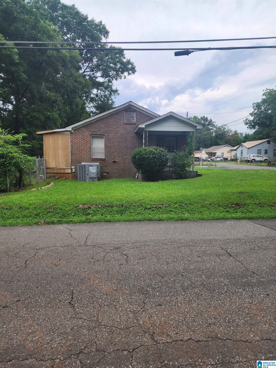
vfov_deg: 73.9
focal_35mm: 23
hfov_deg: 58.9
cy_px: 184
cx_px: 138
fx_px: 245
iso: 12
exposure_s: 1/394
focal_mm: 6.4
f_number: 1.8
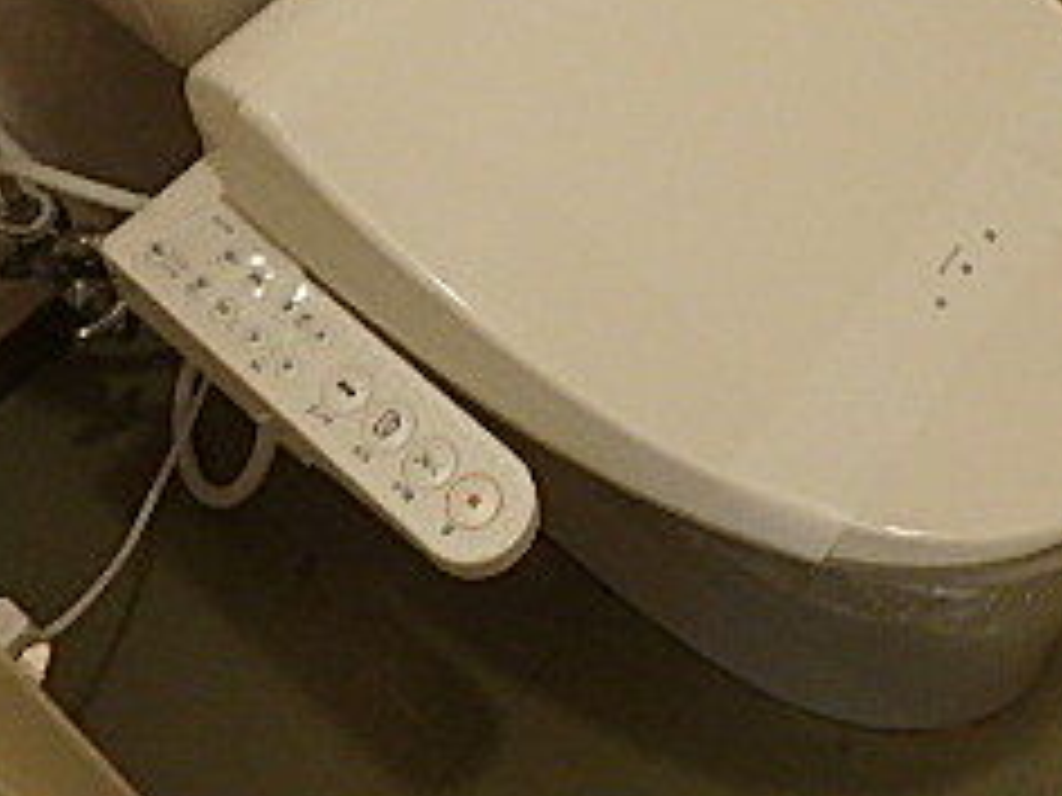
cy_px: -139
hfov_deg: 32.9
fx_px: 1749
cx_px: 842
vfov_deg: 23.6
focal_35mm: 57
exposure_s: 1/30
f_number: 3.5
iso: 250
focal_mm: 3.7
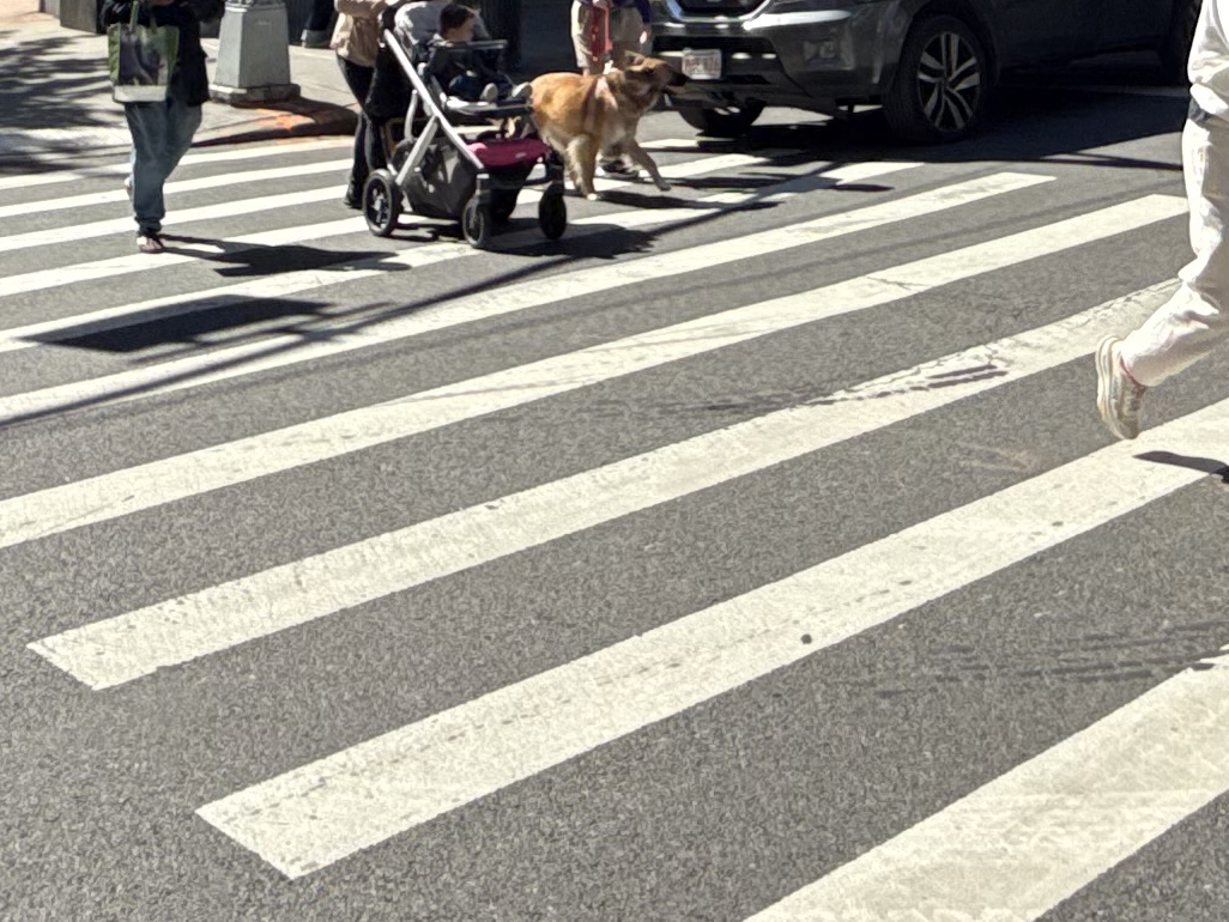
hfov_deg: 34.9
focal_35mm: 55
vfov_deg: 22.4
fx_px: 1953
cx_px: 714
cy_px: -414
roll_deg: -1.9
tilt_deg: +7.3
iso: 50
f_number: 2.2
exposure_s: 1/928
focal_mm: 2.22
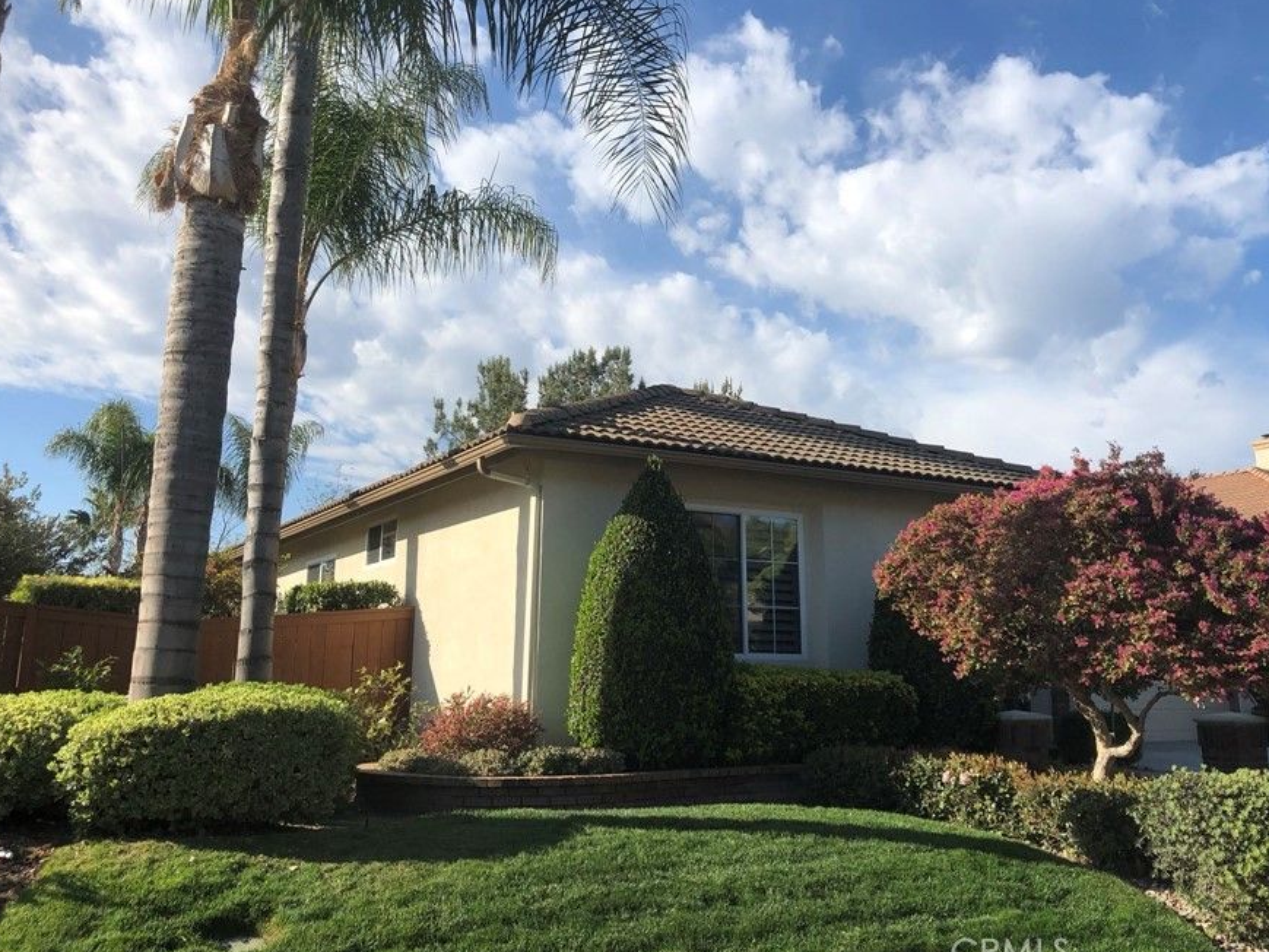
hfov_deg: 55.3
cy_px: 412
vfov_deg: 42.9
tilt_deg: +12.9
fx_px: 1210
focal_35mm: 33
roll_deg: +1.7
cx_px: 685
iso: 20
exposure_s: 1/2208
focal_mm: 3.99
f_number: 1.8
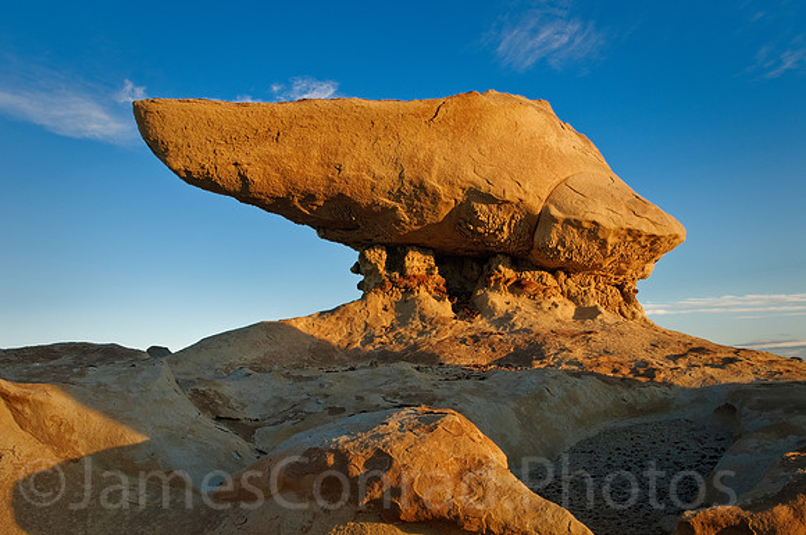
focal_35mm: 44
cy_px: 268
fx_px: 973
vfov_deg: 30.8
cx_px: 403
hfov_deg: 45.0
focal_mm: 29
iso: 100
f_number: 11
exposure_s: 1/15
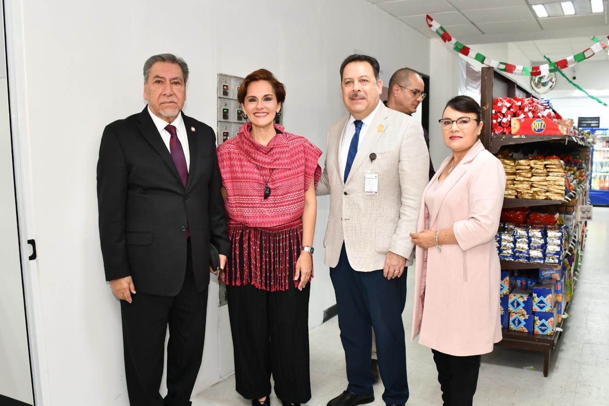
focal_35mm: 33
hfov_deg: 57.2
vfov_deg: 39.9
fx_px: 558
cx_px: 302
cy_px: 237
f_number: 4
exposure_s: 1/60
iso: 720
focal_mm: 18
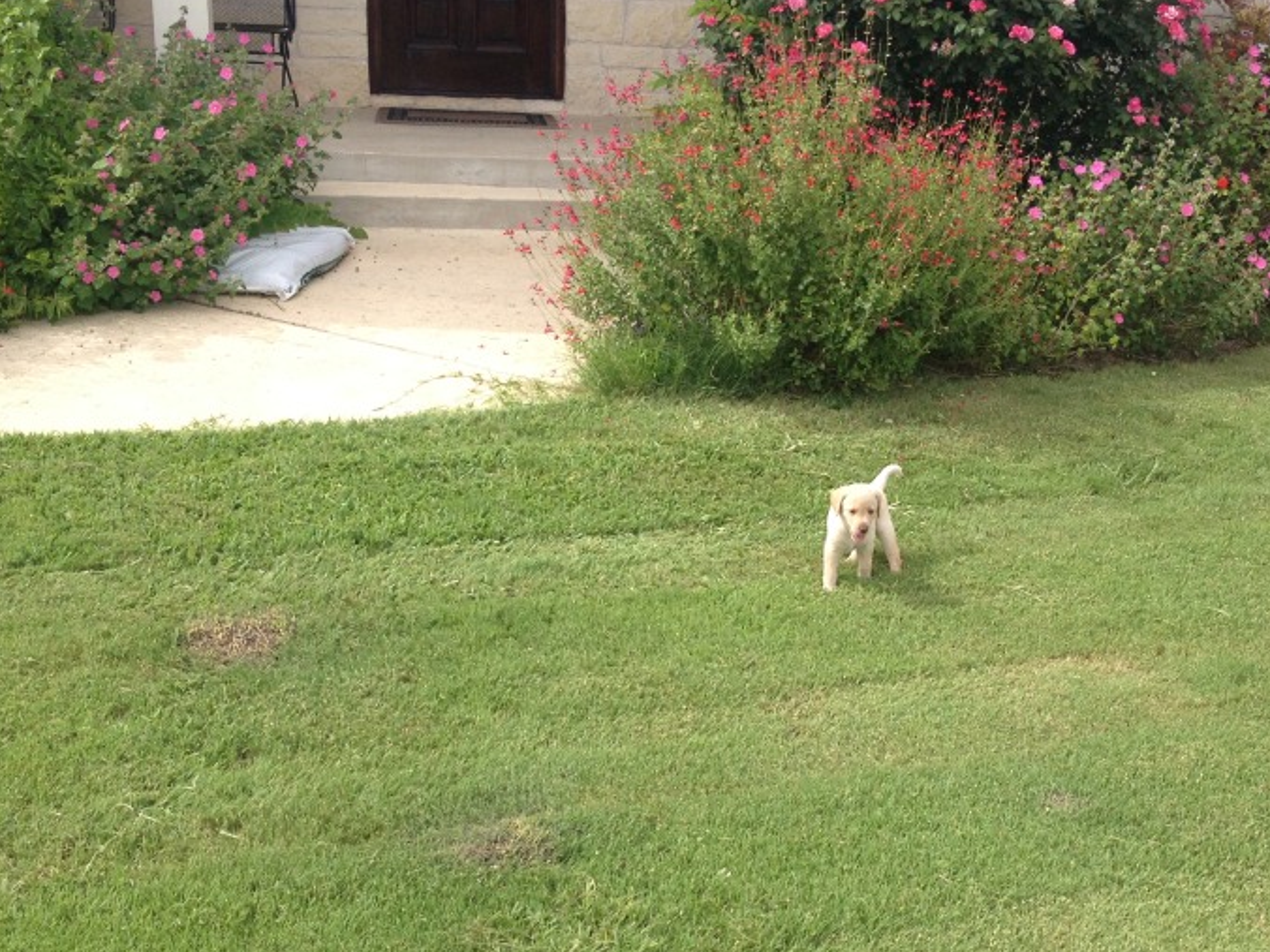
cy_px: 627
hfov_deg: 36.0
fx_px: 1944
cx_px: 778
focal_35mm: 53
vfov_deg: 27.4
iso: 50
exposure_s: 1/746
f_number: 2.4
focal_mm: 4.28
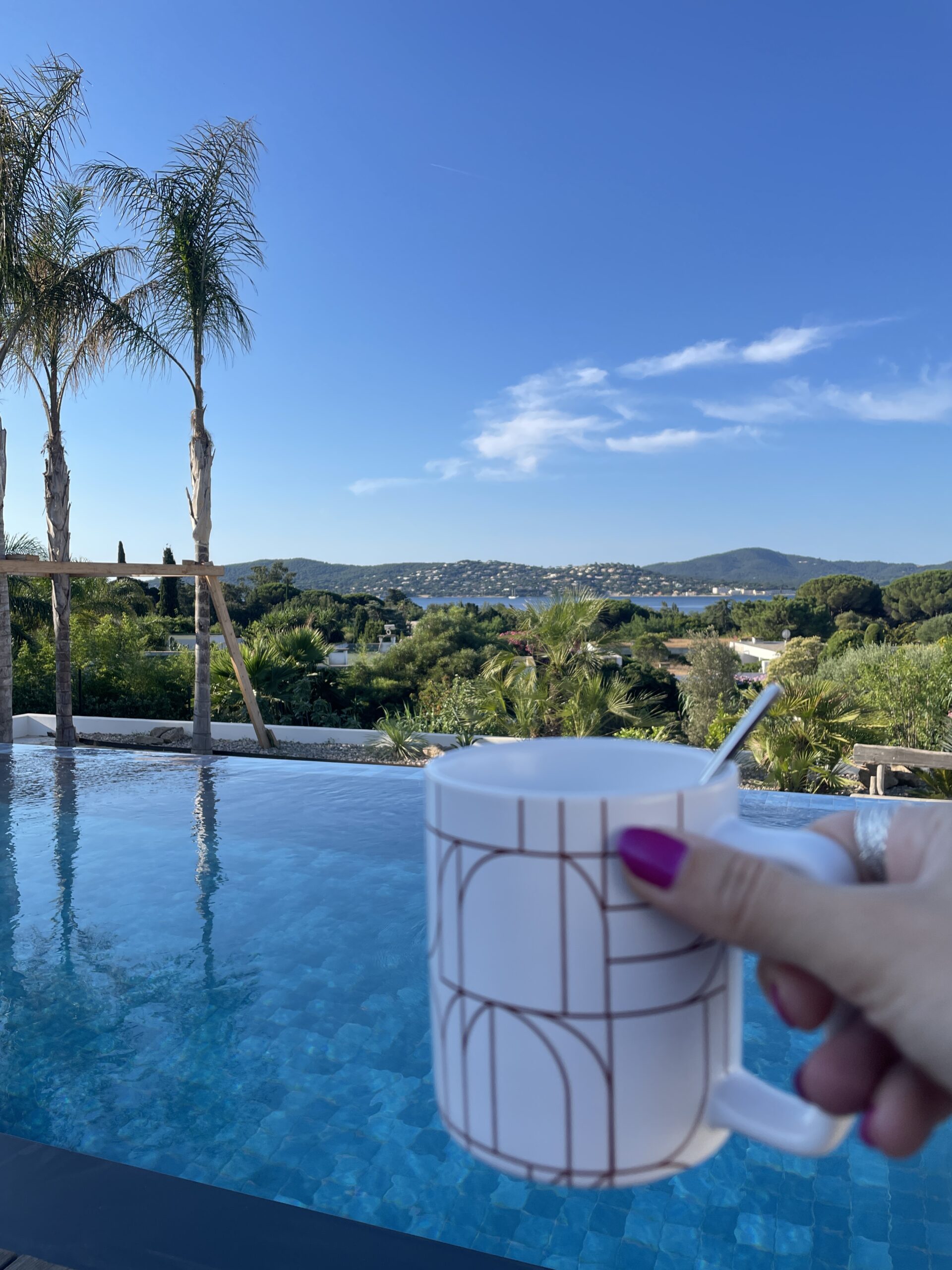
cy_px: 635
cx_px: 476
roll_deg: +0.7
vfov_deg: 67.3
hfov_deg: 53.1
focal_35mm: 26
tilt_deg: -2.7
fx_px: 953
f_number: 1.6
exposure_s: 1/1171
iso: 32
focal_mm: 4.2
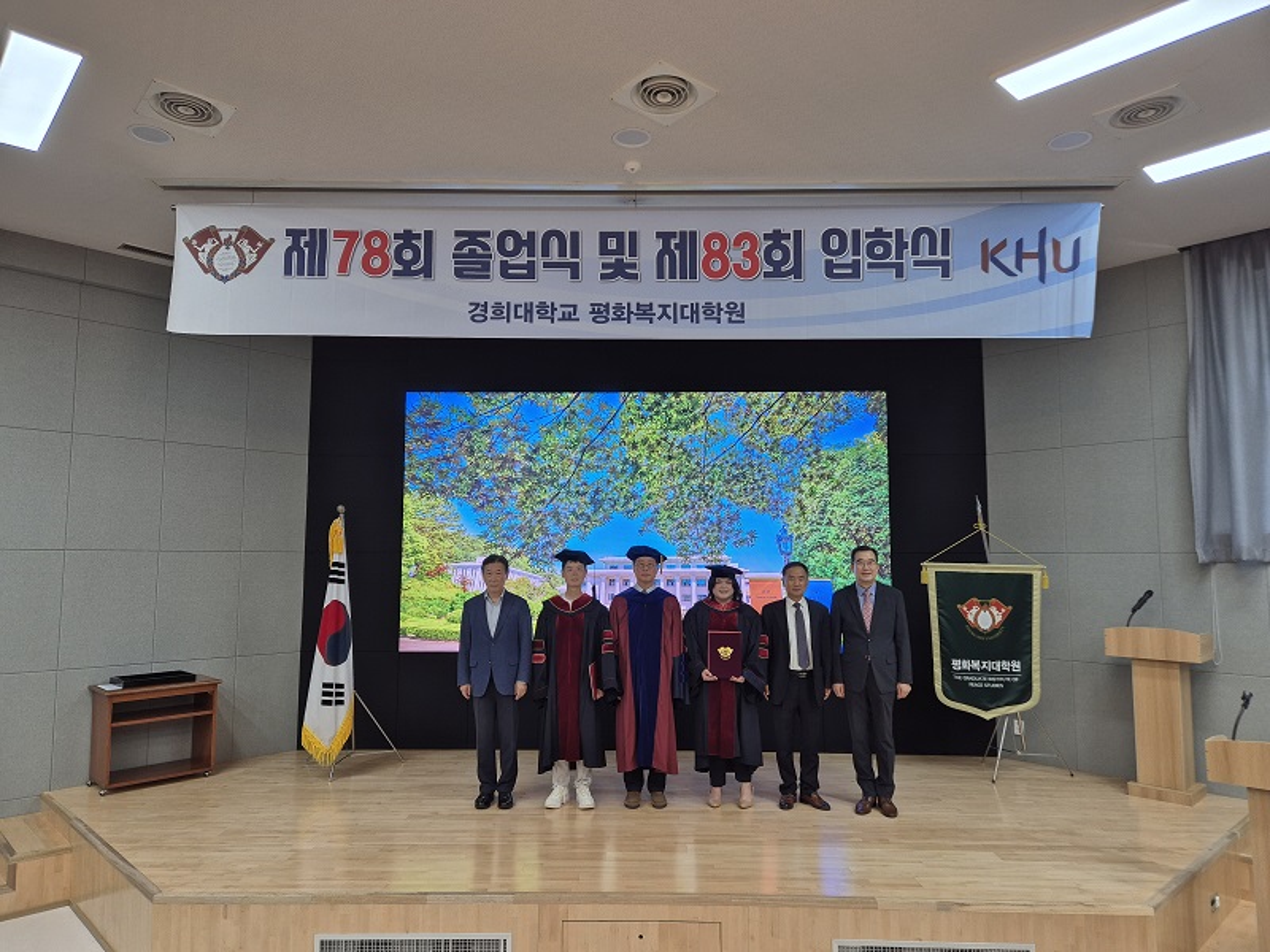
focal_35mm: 23
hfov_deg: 73.9
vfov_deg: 58.9
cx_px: 635
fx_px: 844
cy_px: 476
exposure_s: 1/120
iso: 80
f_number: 1.8
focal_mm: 5.4
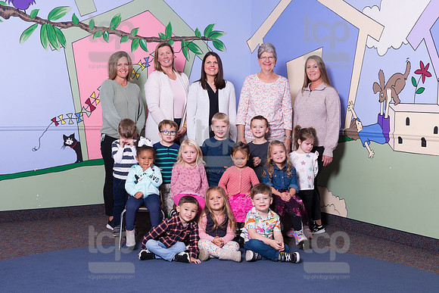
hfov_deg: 40.0
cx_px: 222
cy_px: 139
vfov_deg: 27.3
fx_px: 603
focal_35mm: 49
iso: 320
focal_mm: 35
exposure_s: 1/250
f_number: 6.3
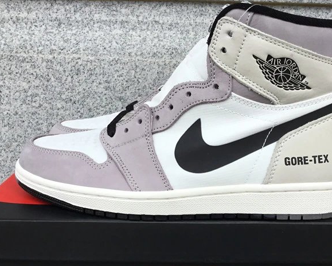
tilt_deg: -13.5
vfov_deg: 31.9
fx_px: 462
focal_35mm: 47
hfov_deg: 39.4
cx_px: 190
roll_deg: -1.2
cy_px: 175
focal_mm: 3.3
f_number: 2.4
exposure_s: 1/399
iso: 25
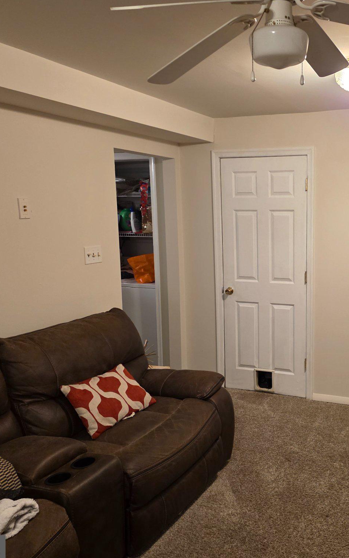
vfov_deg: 58.1
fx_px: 502
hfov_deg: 36.7
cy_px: 282
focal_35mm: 33
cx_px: 291
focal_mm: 6.25
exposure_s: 1/120
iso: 500
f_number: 1.7
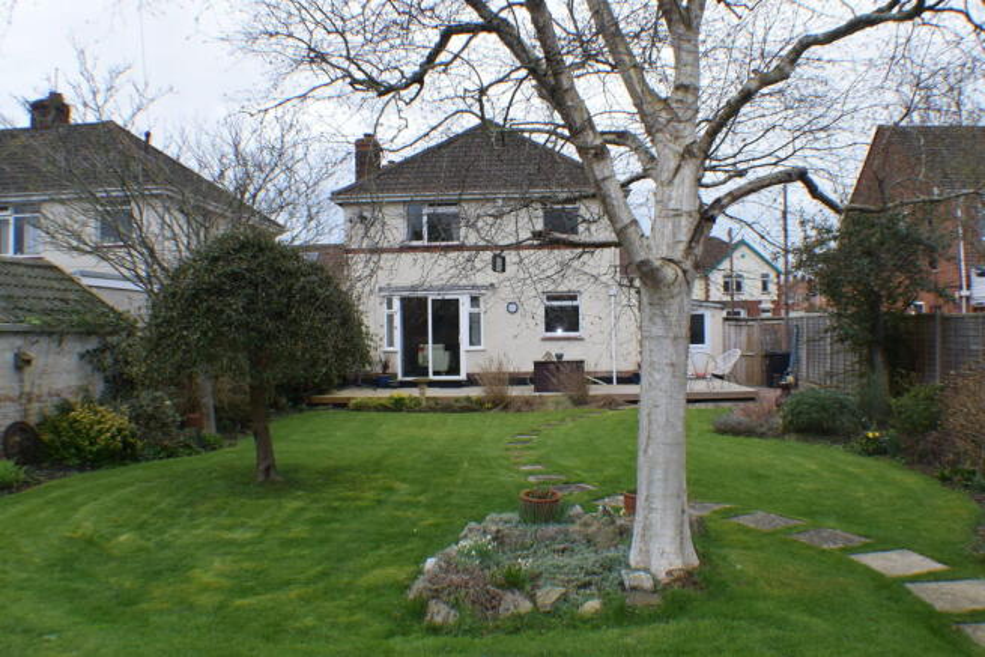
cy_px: 328
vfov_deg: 36.9
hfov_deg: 53.1
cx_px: 492
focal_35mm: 36
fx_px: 985
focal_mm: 24
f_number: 8
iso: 280
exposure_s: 1/250
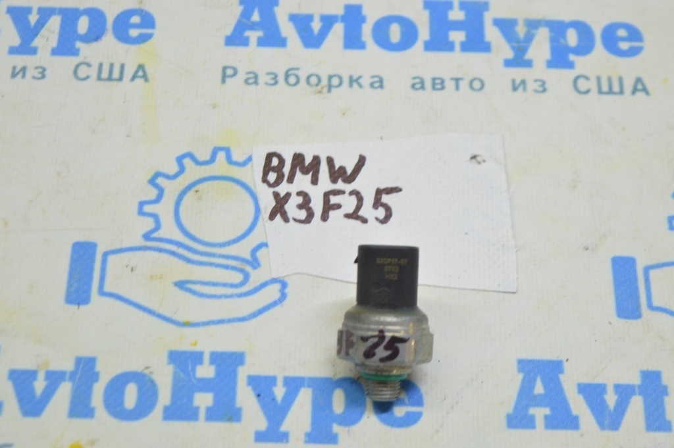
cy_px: 224
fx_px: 1543
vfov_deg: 16.5
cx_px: 337
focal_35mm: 82
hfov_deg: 24.6
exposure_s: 1/20
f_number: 5.6
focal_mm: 55
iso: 400
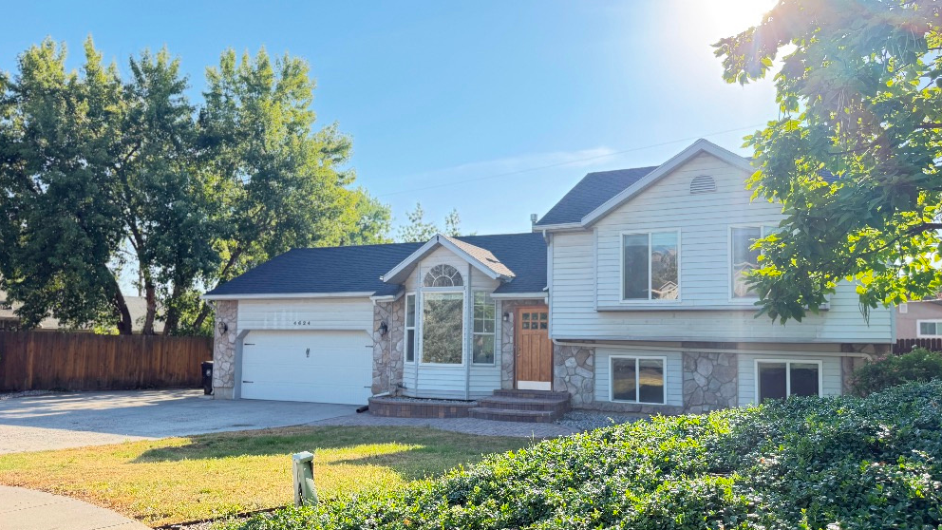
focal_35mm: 27
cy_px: 296
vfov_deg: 42.8
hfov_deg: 69.9
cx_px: 477
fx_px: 674
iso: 100
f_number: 1.78
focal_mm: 6.76
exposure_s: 1/750
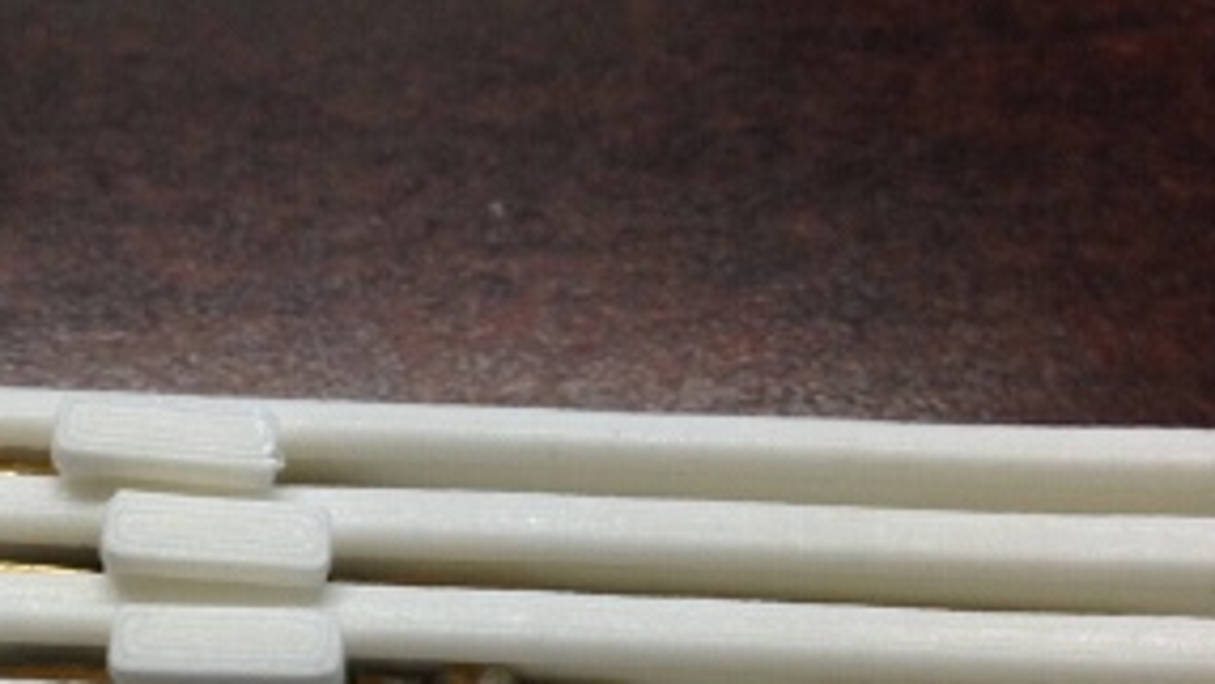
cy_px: 489
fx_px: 2159
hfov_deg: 31.1
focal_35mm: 67
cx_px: 359
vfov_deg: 17.9
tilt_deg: -60.7
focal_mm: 4.12
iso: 160
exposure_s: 1/20
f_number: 2.4
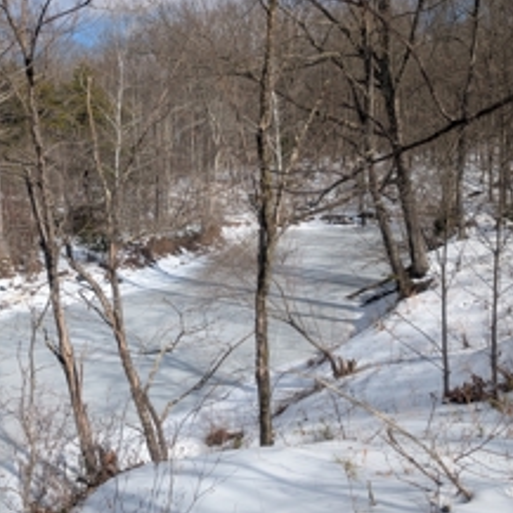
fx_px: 654
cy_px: 303
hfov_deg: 41.7
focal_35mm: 39
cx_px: 137
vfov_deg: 42.7
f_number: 1.68
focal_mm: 6.9
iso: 21
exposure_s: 1/1497
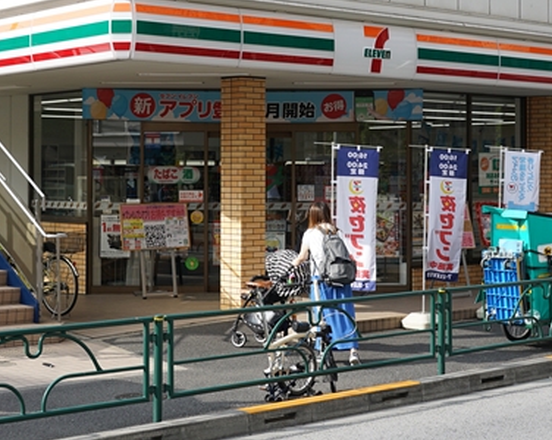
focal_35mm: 74
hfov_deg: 25.7
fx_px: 1208
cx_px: 297
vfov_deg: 20.6
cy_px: 142
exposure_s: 1/320
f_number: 5
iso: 100
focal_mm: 25
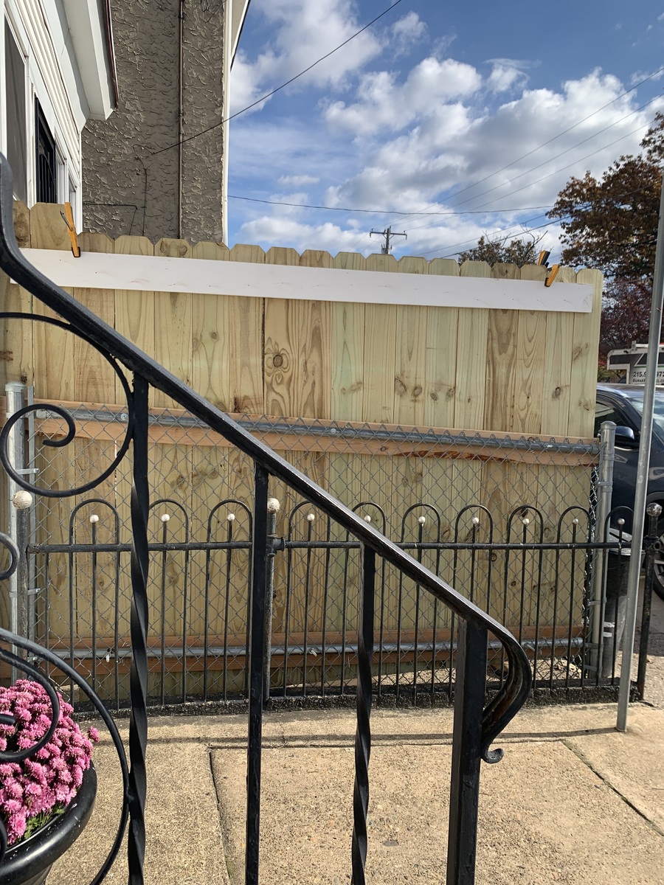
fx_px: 665
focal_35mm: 26
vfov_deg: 67.3
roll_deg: -1.6
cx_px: 332
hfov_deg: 53.1
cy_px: 442
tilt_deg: -5.1
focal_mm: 4.25
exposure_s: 1/2309
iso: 25
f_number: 1.8
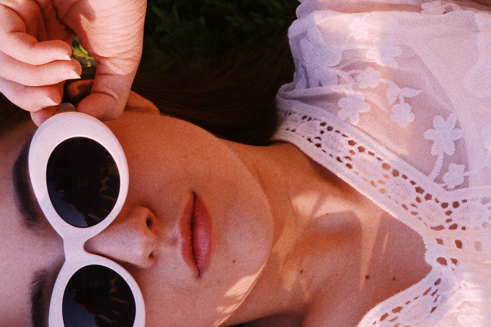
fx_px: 2482
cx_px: 621
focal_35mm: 182
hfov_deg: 11.0
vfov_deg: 7.5
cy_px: 51
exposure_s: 1/320
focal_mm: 30
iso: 100
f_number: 6.3
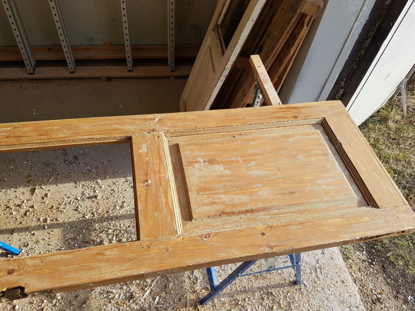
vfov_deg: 53.1
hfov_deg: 67.3
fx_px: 312
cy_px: 156
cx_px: 208
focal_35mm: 26
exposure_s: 1/412
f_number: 1.7
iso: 50
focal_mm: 4.2
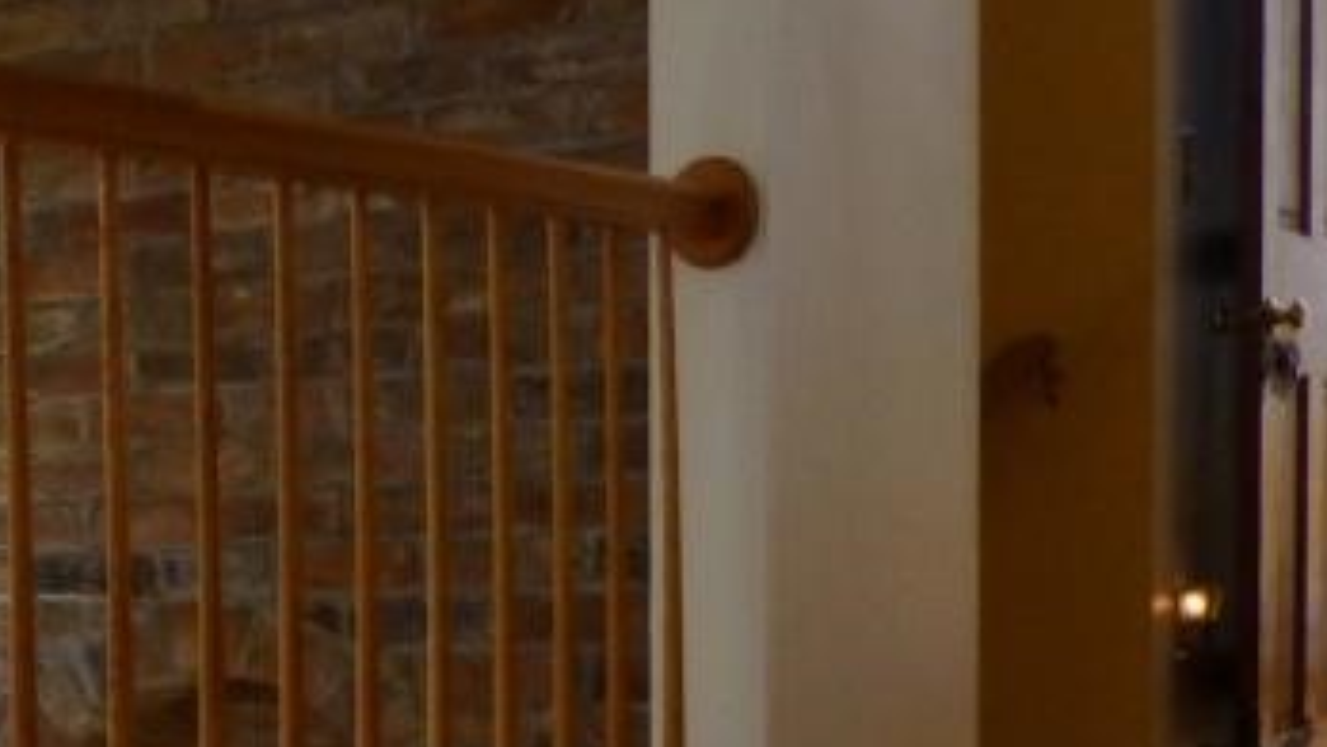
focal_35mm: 77
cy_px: 785
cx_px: -572
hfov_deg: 23.1
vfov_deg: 15.4
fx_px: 2710
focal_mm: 4.3
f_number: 3.3
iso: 250
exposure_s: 1/60
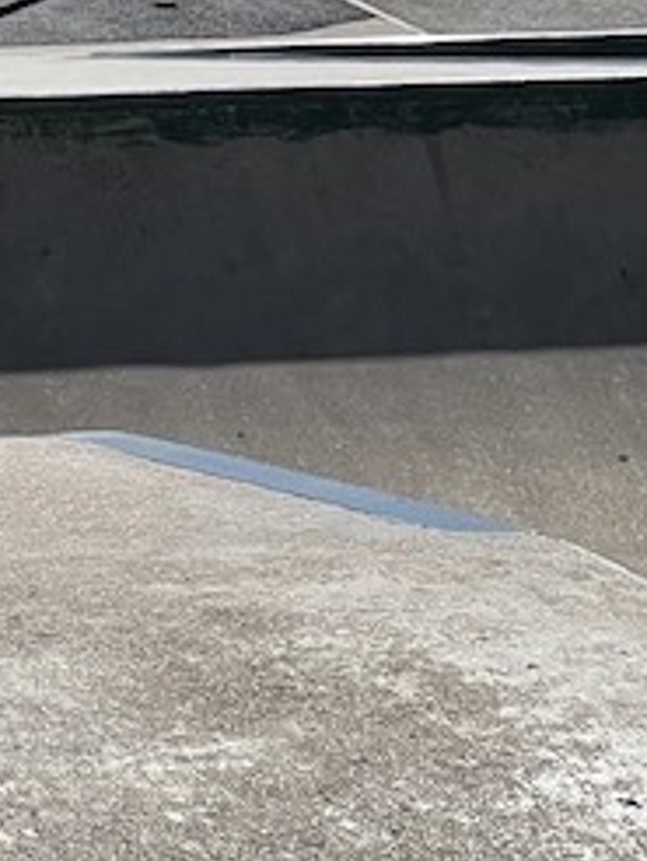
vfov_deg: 6.2
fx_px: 7961
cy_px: -108
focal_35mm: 320
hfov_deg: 4.6
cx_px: -210
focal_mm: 9
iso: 32
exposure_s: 1/1531
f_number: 2.8
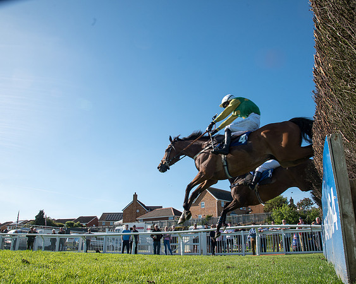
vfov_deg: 53.1
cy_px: 142
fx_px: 285
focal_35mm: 27
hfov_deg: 64.0
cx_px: 178
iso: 500
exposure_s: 1/800
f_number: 8
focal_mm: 24
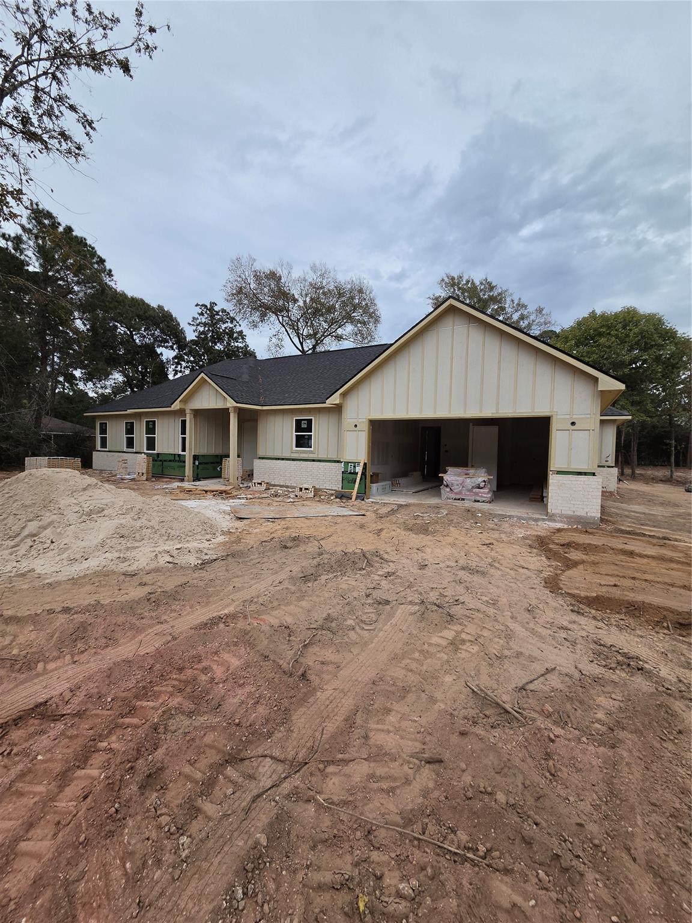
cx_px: 346
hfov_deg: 89.9
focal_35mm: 13
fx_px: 347
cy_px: 462
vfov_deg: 106.2
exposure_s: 1/2060
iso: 100
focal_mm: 2.2
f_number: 2.2
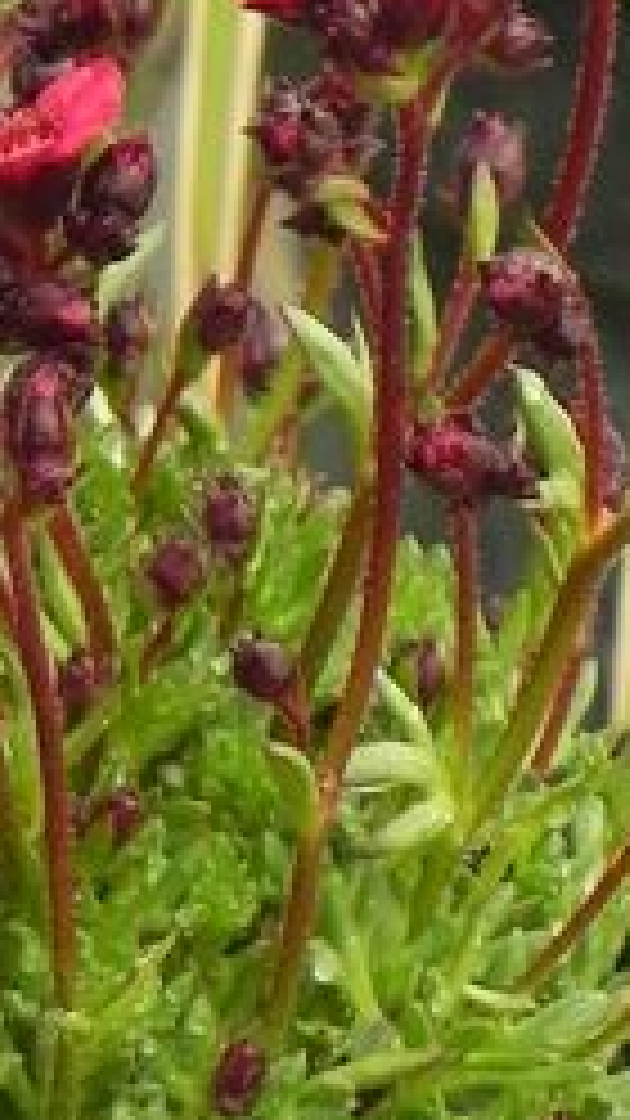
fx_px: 12151
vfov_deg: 5.3
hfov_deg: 3.0
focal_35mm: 409
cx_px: -310
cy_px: 972
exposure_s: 1/80
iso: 160
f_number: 4.5
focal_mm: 20.8
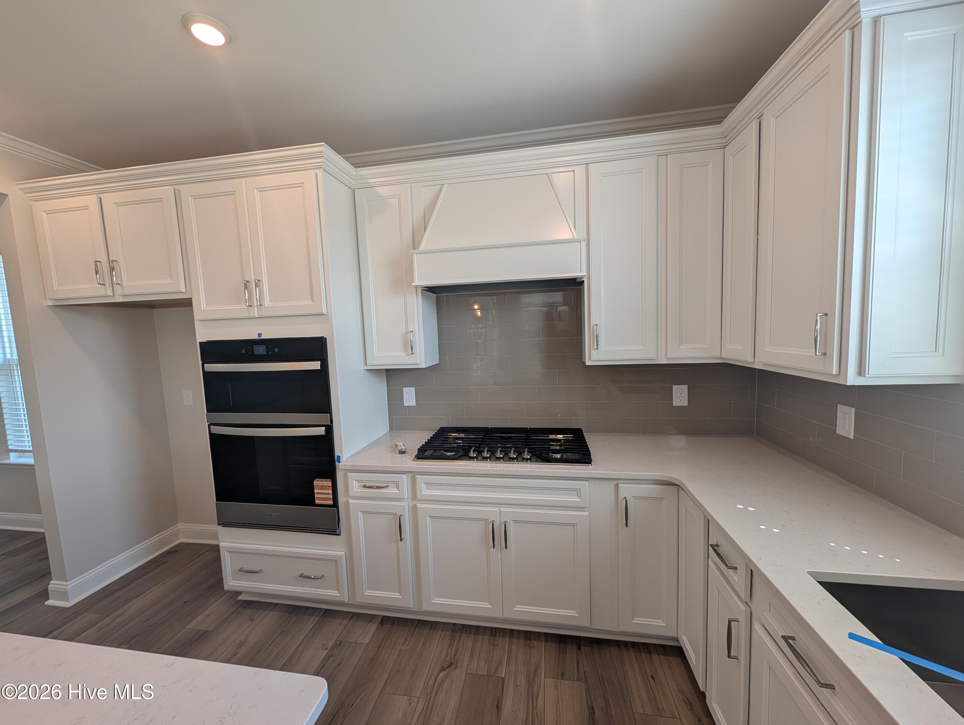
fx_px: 335
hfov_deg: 110.5
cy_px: 362
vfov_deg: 94.6
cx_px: 482
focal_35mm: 12
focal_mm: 2.02
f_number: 1.7
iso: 46
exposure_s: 1/132
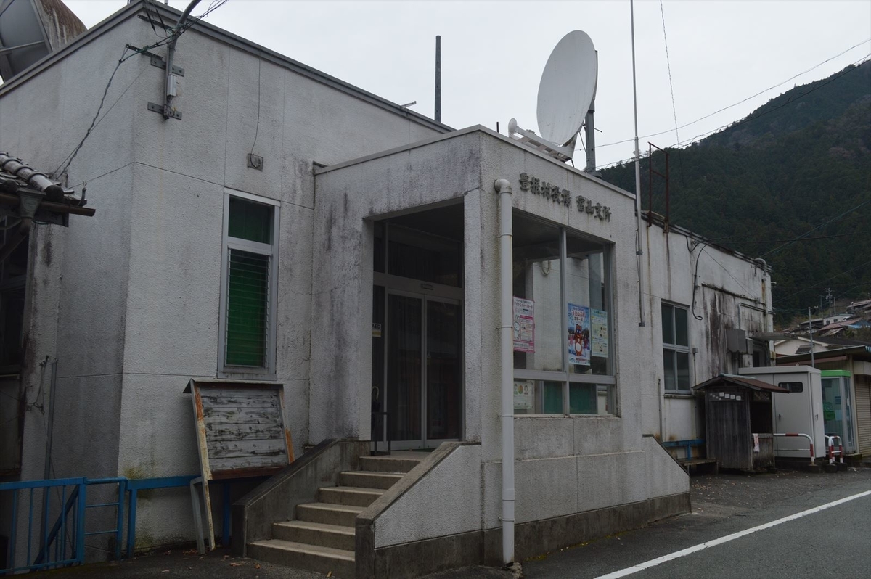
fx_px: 798
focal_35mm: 33
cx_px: 436
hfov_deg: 57.3
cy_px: 290
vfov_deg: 39.9
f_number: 6.3
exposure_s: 1/160
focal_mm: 22
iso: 400
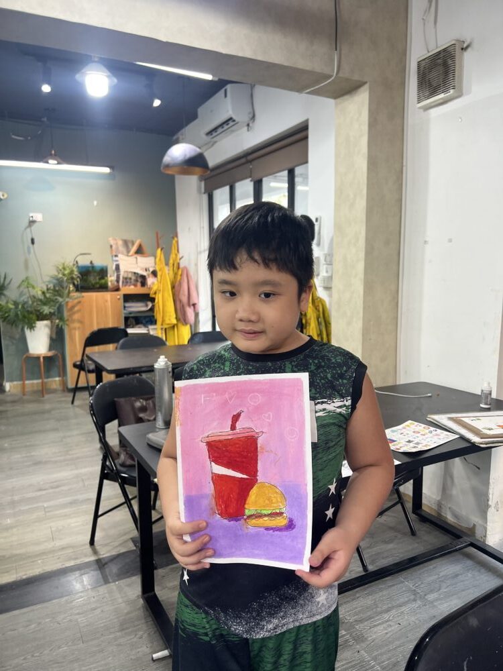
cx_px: 252
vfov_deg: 67.3
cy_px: 336
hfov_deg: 53.1
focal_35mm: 26
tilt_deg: -9.0
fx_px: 504
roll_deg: -0.3
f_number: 1.5
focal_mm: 5.7
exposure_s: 1/100
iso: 125
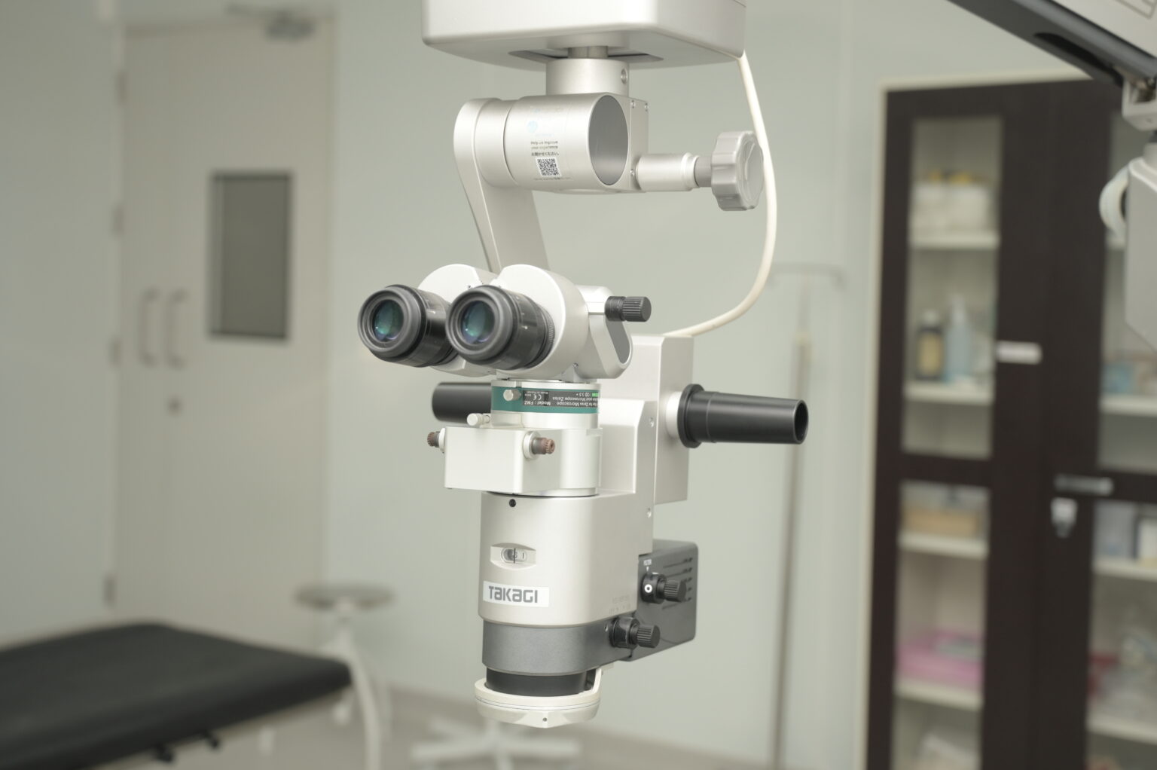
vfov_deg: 28.0
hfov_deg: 41.1
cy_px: 385
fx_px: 1542
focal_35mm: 48
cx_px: 578
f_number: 4
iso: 500
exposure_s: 1/200
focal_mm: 48
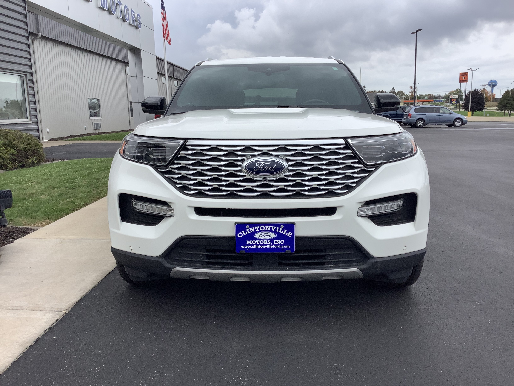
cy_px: 193
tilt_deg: -10.3
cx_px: 257
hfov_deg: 58.4
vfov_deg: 45.4
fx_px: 460
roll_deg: +1.6
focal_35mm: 31
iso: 25
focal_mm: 3.3
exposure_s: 1/558
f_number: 2.4
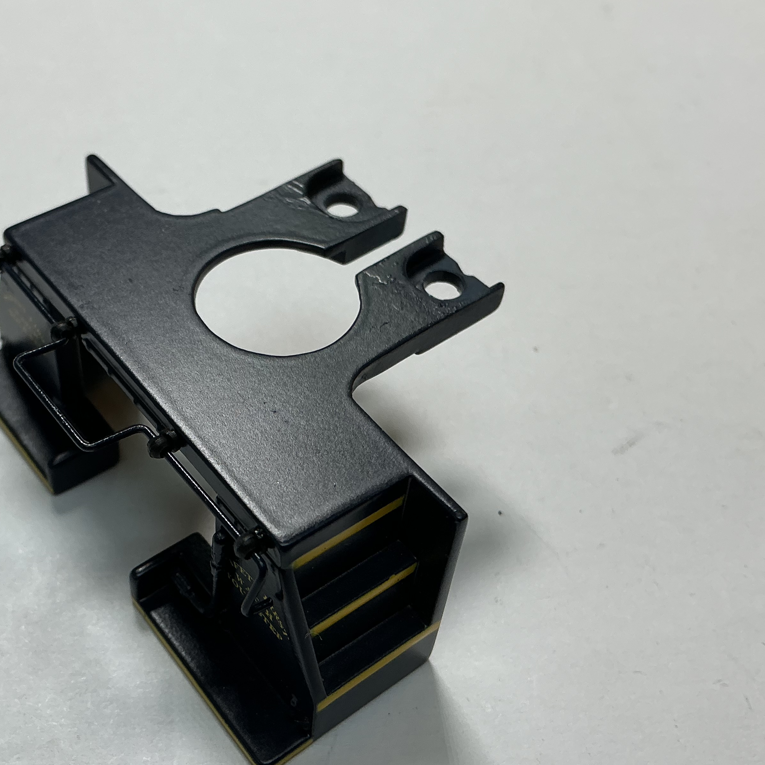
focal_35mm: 43
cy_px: 402
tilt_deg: -48.7
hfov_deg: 38.5
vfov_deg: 39.2
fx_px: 1075
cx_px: 225
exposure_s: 1/193
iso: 20
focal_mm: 3
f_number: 1.8
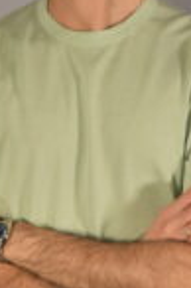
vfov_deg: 6.8
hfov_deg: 4.5
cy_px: 181
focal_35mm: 305
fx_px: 2433
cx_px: 53
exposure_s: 1/125
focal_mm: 66
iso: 1400
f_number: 5.3
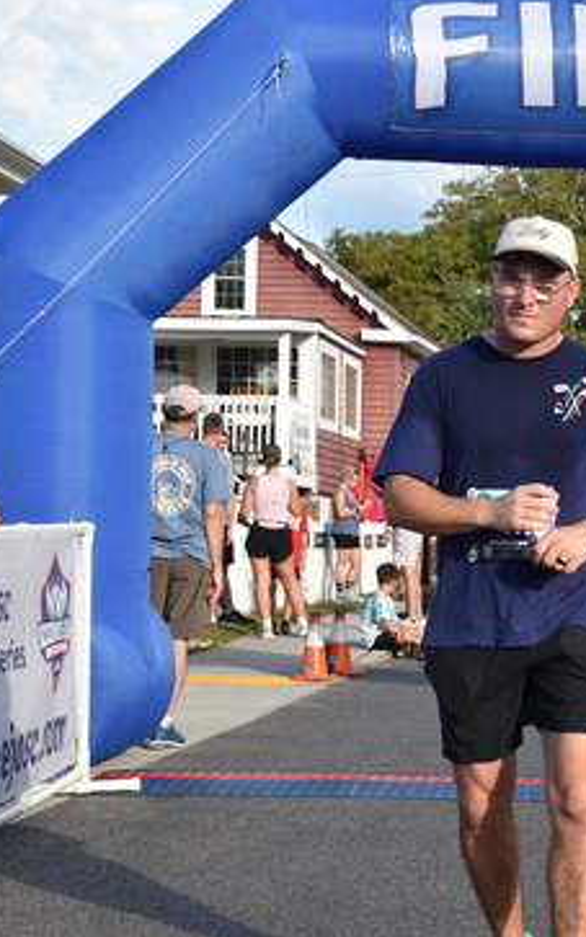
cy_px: 468
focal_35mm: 88
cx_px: 568
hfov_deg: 14.6
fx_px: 2248
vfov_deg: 23.5
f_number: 8
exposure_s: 1/250
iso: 280
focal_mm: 38
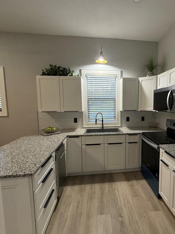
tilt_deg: -5.6
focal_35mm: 19
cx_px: 114
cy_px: 116
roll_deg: -0.2
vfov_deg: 84.7
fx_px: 128
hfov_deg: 67.1
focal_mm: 2.22
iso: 250
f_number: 2.2
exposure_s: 1/120
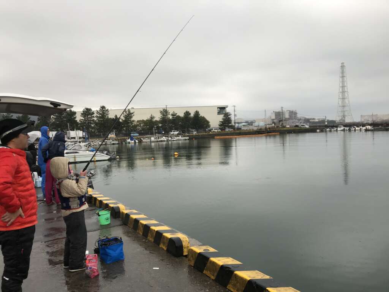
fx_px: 315
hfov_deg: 63.4
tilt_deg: -2.4
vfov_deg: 49.7
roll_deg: +4.3
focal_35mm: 28
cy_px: 146
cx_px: 194
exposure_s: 1/120
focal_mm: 3.99
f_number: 1.8
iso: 25
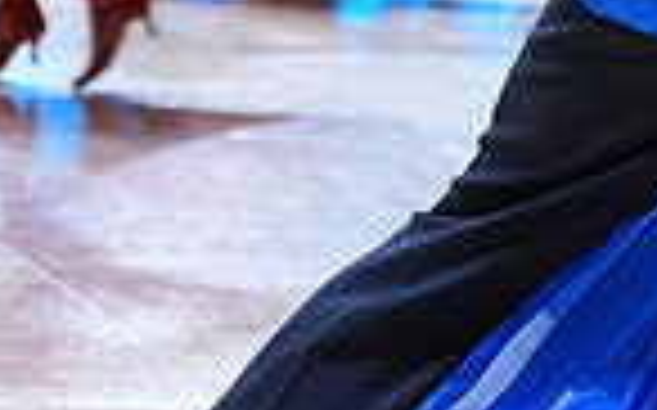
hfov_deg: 7.4
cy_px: -500
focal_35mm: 284
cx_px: 686
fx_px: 5081
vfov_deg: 4.5
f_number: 4
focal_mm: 70
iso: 1600
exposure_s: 1/400
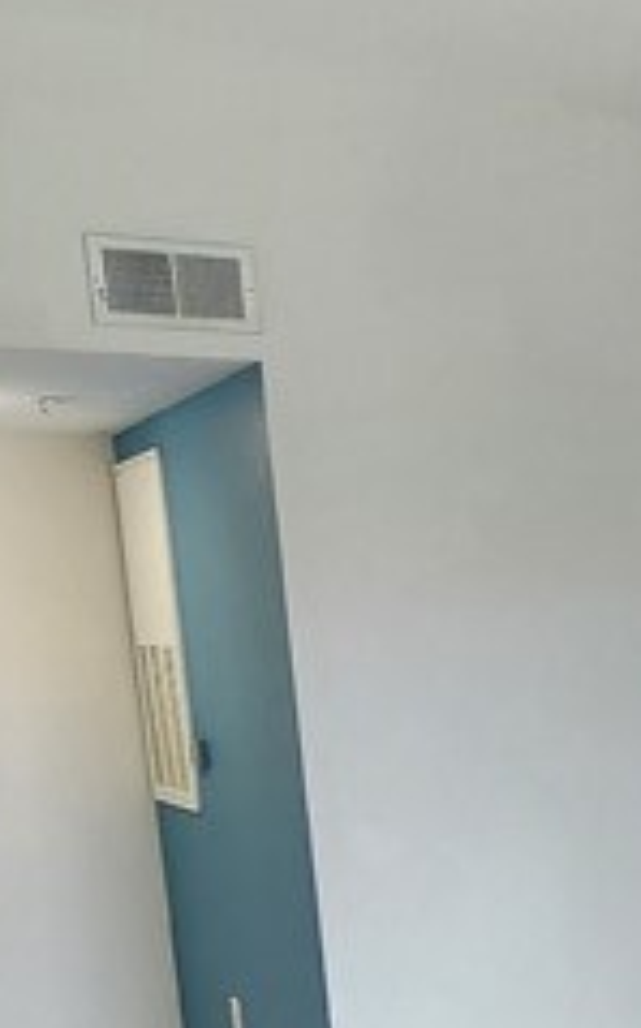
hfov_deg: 18.0
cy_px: 903
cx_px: 1114
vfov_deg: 33.0
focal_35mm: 59
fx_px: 1652
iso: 200
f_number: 2.2
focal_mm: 2.2
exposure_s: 1/60
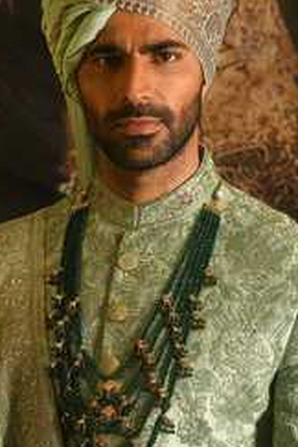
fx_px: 1341
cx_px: 153
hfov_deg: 12.7
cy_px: 380
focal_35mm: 108
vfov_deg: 18.7
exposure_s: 1/125
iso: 160
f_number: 7.1
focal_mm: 50
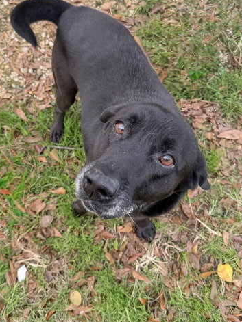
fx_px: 317
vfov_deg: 54.0
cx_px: 97
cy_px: 154
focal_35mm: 34
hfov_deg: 41.6
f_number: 1.78
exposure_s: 1/336
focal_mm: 6.76
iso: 100
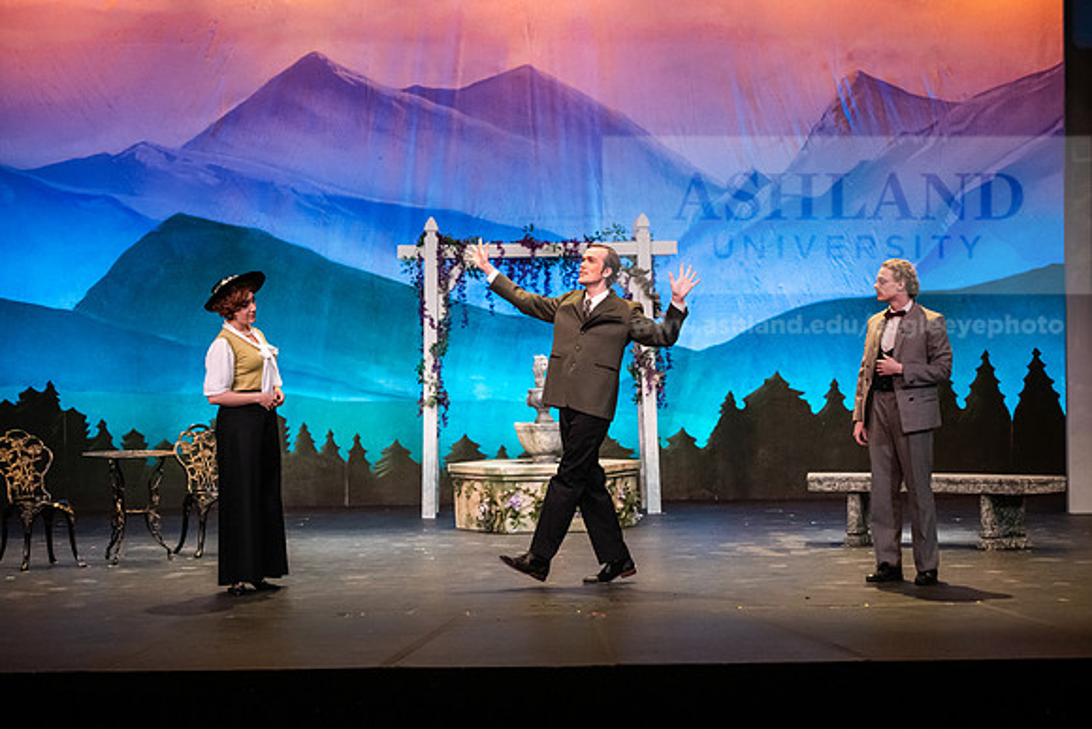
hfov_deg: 22.6
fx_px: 2731
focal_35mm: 90
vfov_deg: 15.2
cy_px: 364
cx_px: 546
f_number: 3.2
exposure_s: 1/320
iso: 4000
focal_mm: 90
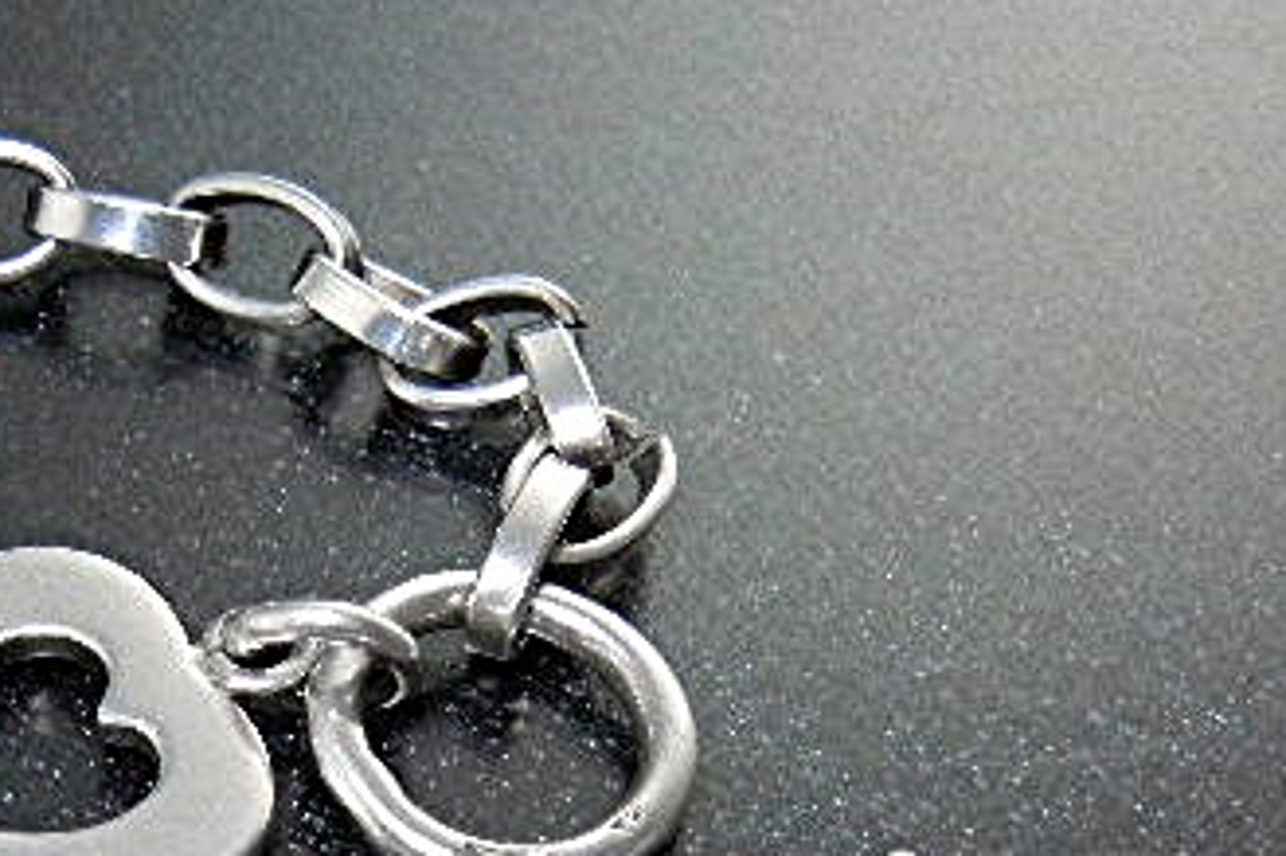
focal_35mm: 79
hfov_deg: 25.3
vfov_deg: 16.8
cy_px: 922
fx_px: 2821
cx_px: 258
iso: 660
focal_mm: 7.1
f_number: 7.4
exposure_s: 1/30
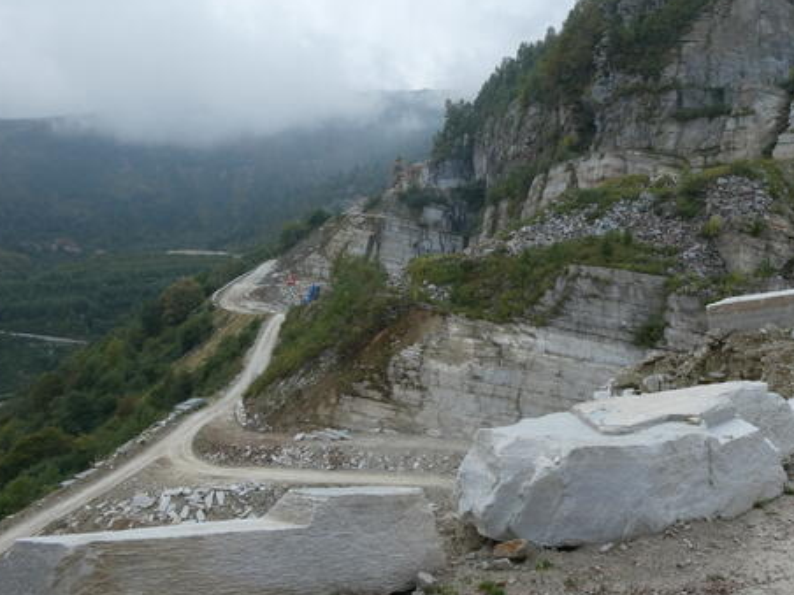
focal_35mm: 34
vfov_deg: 41.8
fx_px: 780
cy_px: 272
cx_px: 508
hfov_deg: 53.2
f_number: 4
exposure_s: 1/250
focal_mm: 4.3
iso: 80
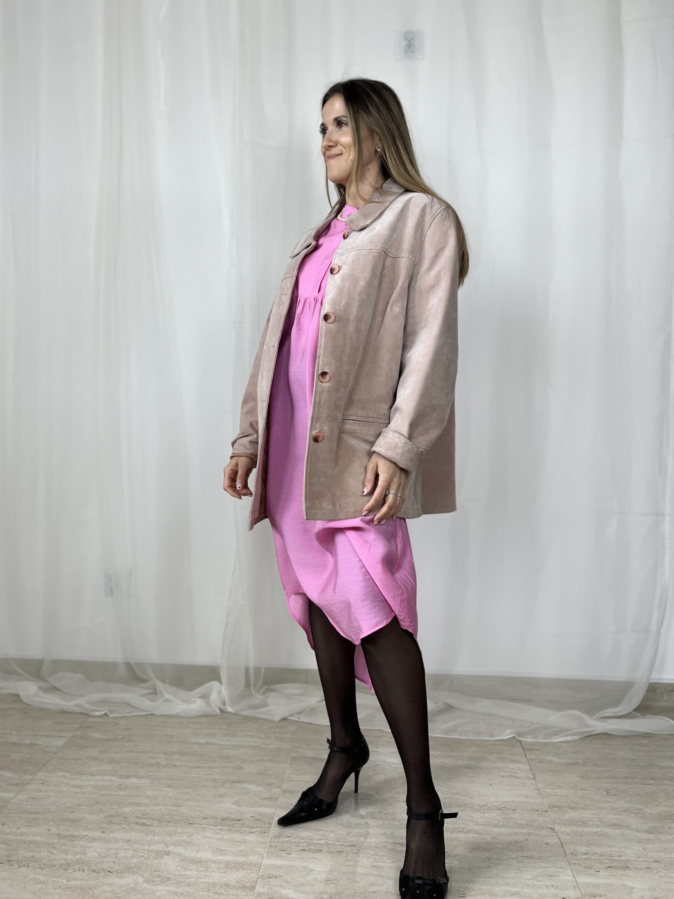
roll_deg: +0.2
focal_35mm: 29
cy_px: 415
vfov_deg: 61.6
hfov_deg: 48.2
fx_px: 753
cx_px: 305
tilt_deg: -1.9
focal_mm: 5.1
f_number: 1.6
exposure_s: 1/121
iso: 50
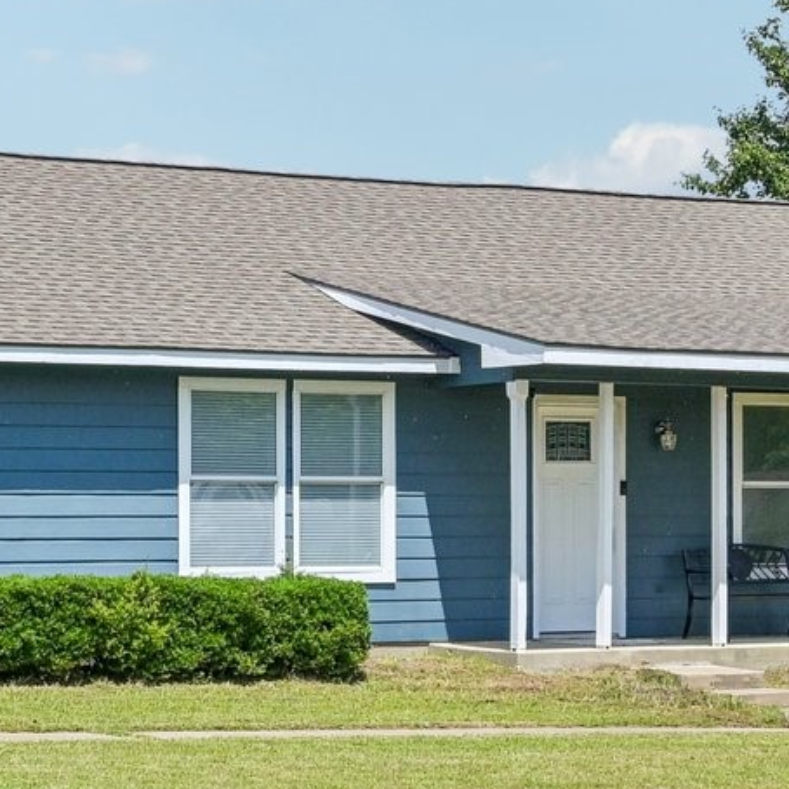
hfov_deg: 15.0
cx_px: 68
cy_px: 472
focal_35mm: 115
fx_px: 2966
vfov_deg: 15.1
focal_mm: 30
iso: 400
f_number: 8
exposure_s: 1/1250
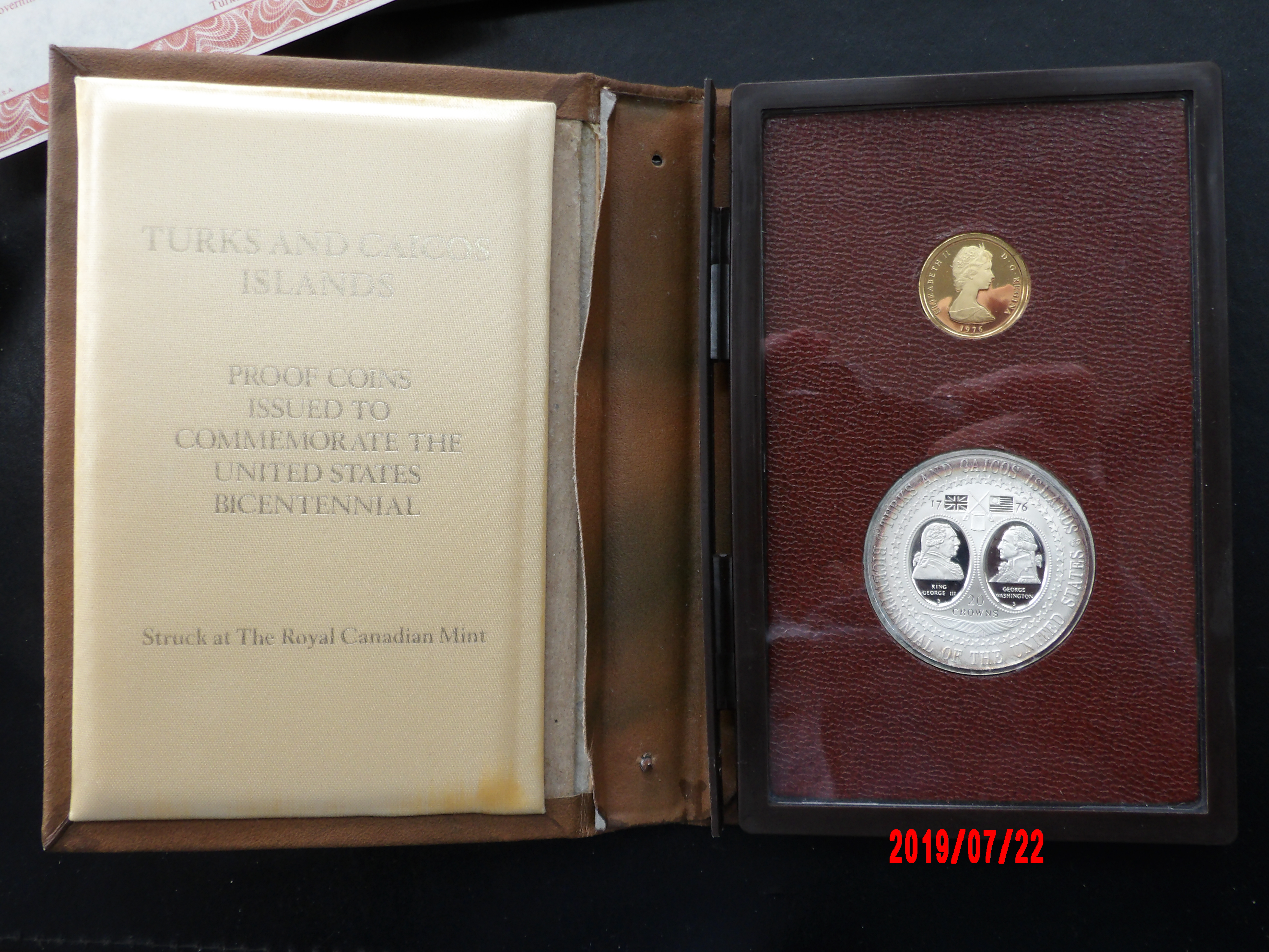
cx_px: 634
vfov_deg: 41.8
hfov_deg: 54.0
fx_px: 1246
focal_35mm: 34
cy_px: 476
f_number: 4.5
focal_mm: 6.2
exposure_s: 1/30
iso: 146
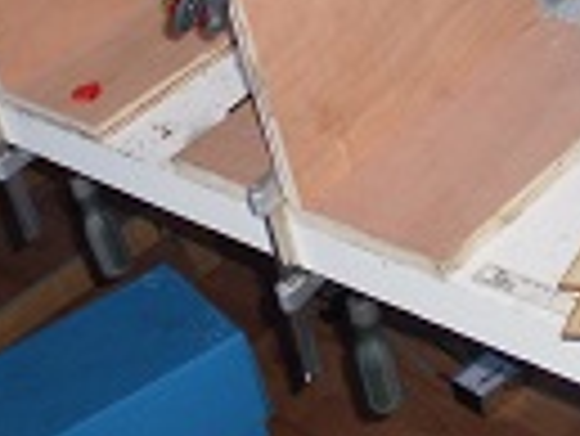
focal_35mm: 107
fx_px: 1794
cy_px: -175
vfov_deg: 13.2
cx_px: 256
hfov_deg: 18.4
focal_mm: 6.3
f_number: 3.1
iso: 125
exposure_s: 1/30
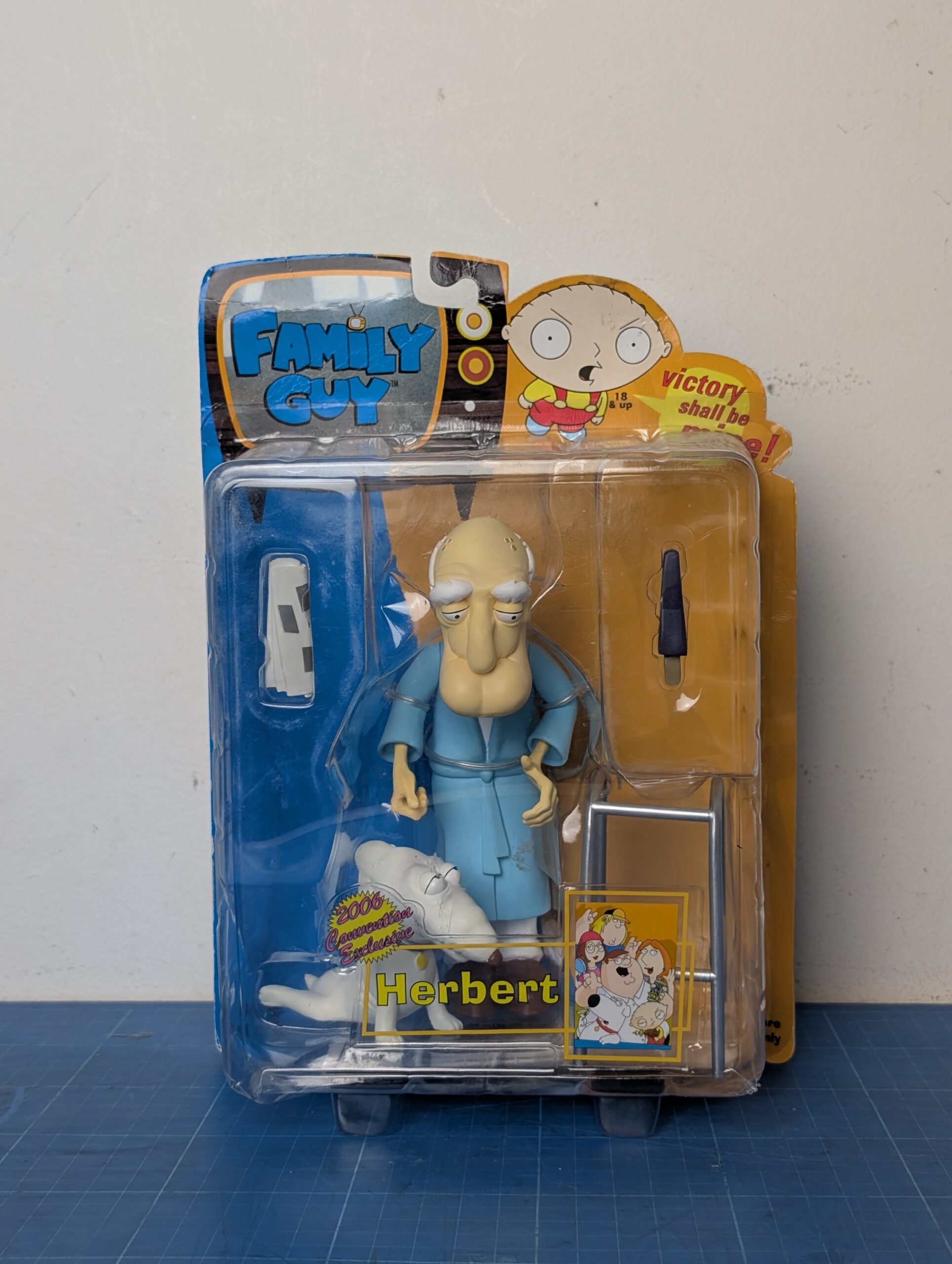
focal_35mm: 49
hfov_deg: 29.8
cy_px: 632
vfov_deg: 38.9
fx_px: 1792
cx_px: 476
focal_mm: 6.9
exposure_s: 1/100
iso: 94
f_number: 1.68
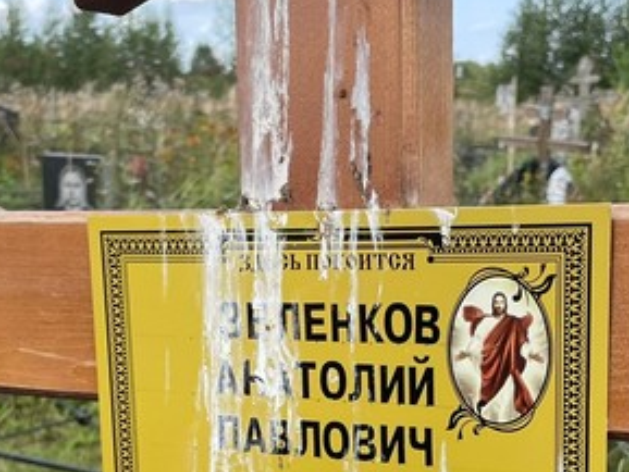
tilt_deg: -17.8
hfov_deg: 27.0
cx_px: 355
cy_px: 502
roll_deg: -0.7
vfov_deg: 19.7
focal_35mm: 72
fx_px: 1309
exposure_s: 1/774
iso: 32
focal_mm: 4.2
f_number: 1.6
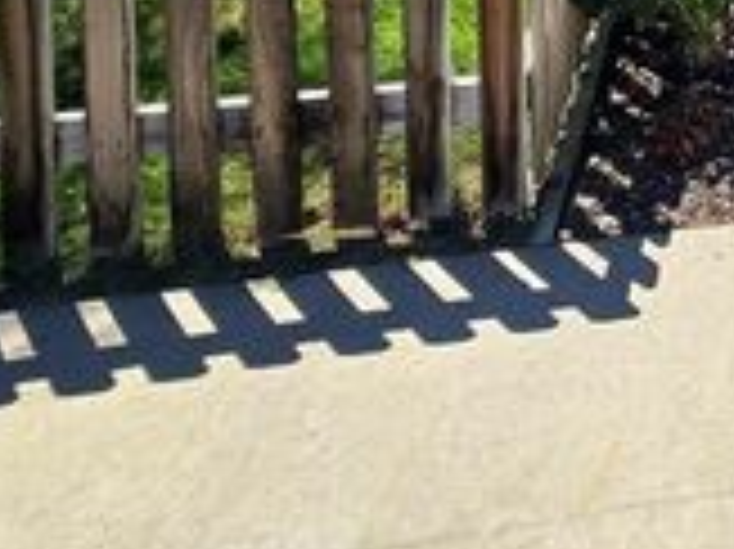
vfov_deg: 21.8
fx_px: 1081
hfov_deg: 27.7
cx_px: 1058
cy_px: -351
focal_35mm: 51
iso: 50
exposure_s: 1/2500
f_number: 2.2
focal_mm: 2.2
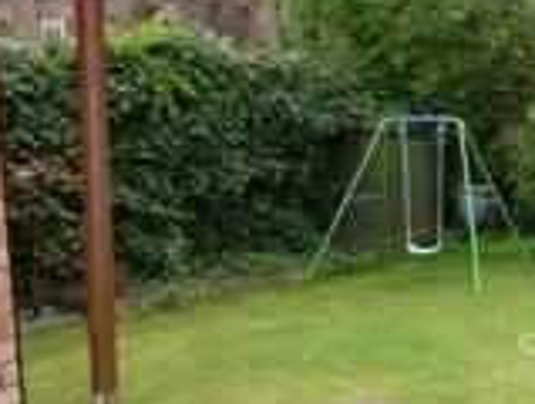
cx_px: 569
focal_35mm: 55
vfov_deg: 26.5
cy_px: 264
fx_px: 852
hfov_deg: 31.5
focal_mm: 4.4
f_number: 2.8
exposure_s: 1/320
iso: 100
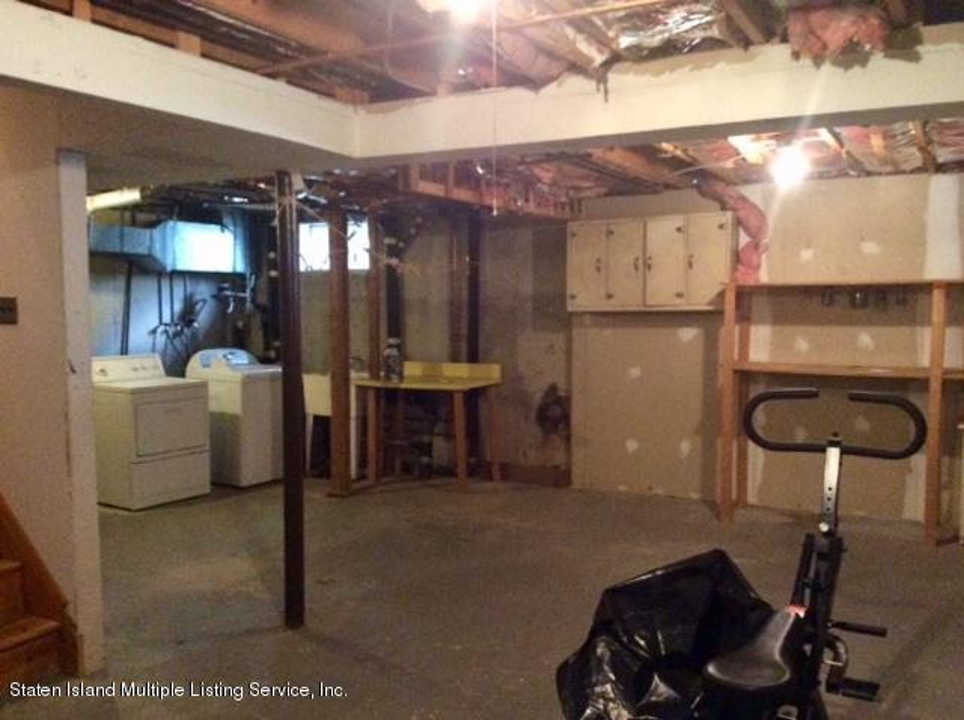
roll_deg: -2.1
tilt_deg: -6.6
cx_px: 482
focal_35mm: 32
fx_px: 890
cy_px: 360
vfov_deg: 44.1
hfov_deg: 56.9
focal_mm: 3.3
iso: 400
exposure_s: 1/15
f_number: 2.4
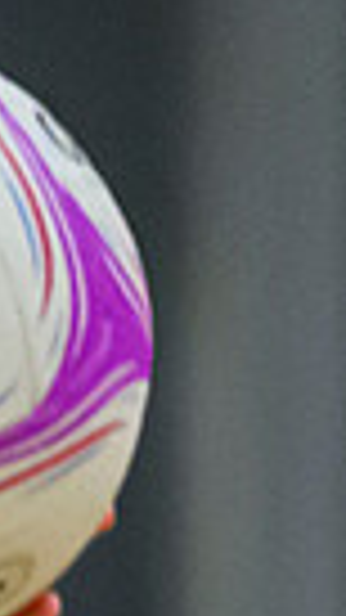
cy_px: 1556
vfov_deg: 1.0
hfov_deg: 0.6
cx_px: -1638
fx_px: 35464
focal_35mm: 2173
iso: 5000
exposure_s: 1/800
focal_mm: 200
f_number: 2.8
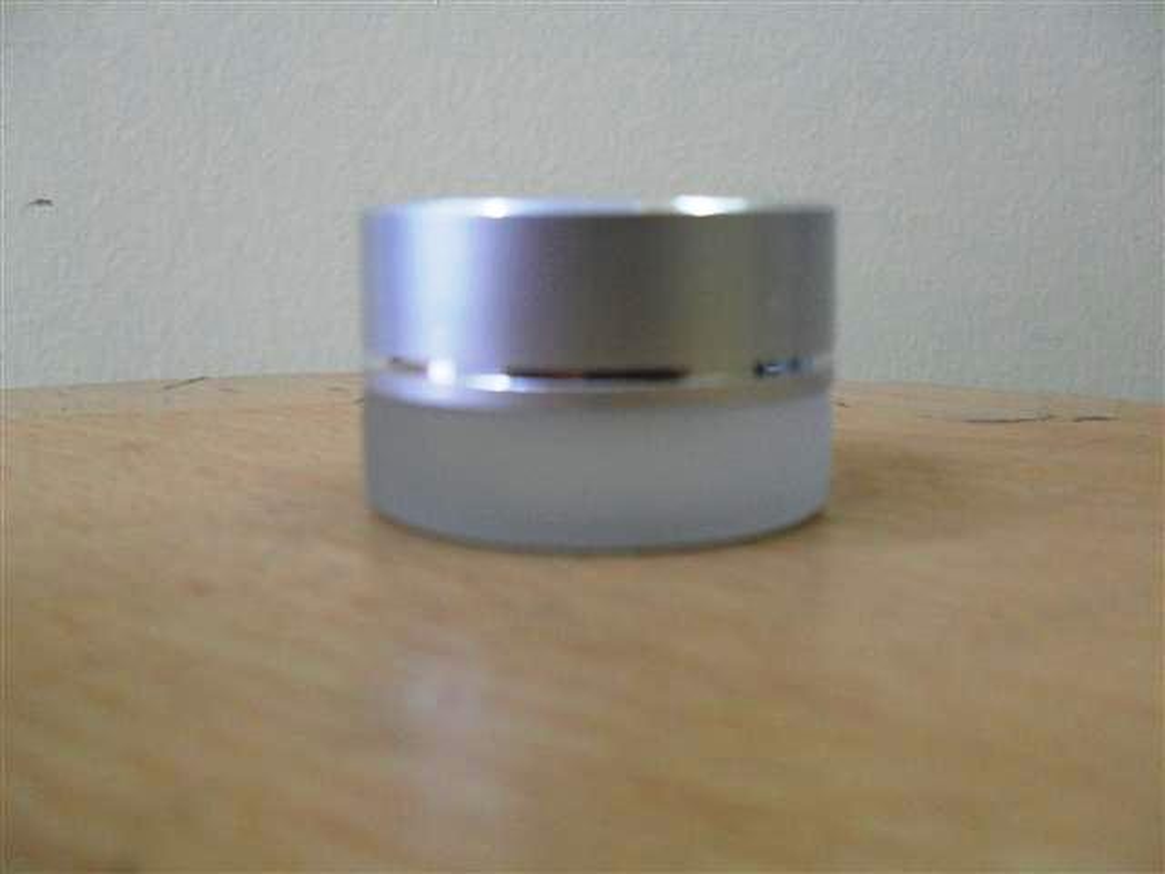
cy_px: 437
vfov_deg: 37.7
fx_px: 1279
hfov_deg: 49.0
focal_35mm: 38
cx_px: 582
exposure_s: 1/30
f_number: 2.8
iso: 200
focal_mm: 6.3
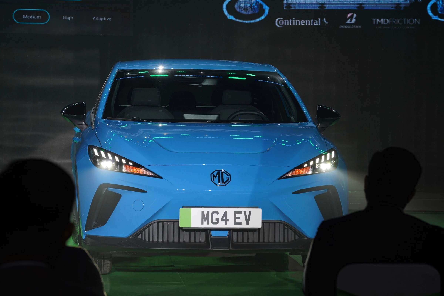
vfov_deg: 10.0
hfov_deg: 15.0
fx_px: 1690
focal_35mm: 137
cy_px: 148
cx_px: 222
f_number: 8
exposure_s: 1/200
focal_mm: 137
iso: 1000
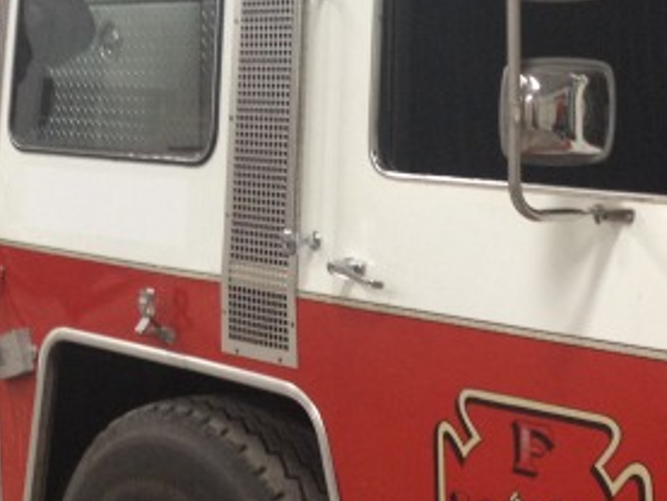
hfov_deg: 19.4
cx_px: 205
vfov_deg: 14.6
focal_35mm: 101
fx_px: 1947
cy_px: 140
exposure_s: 1/20
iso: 100
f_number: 2.4
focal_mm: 4.28
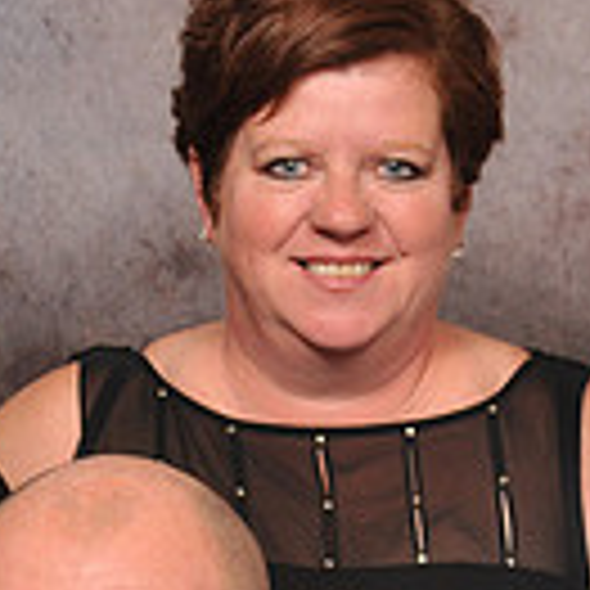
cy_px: 529
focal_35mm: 191
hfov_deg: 9.2
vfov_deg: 9.1
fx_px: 3683
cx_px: 302
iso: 200
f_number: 5.6
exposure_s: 1/60
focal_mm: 34
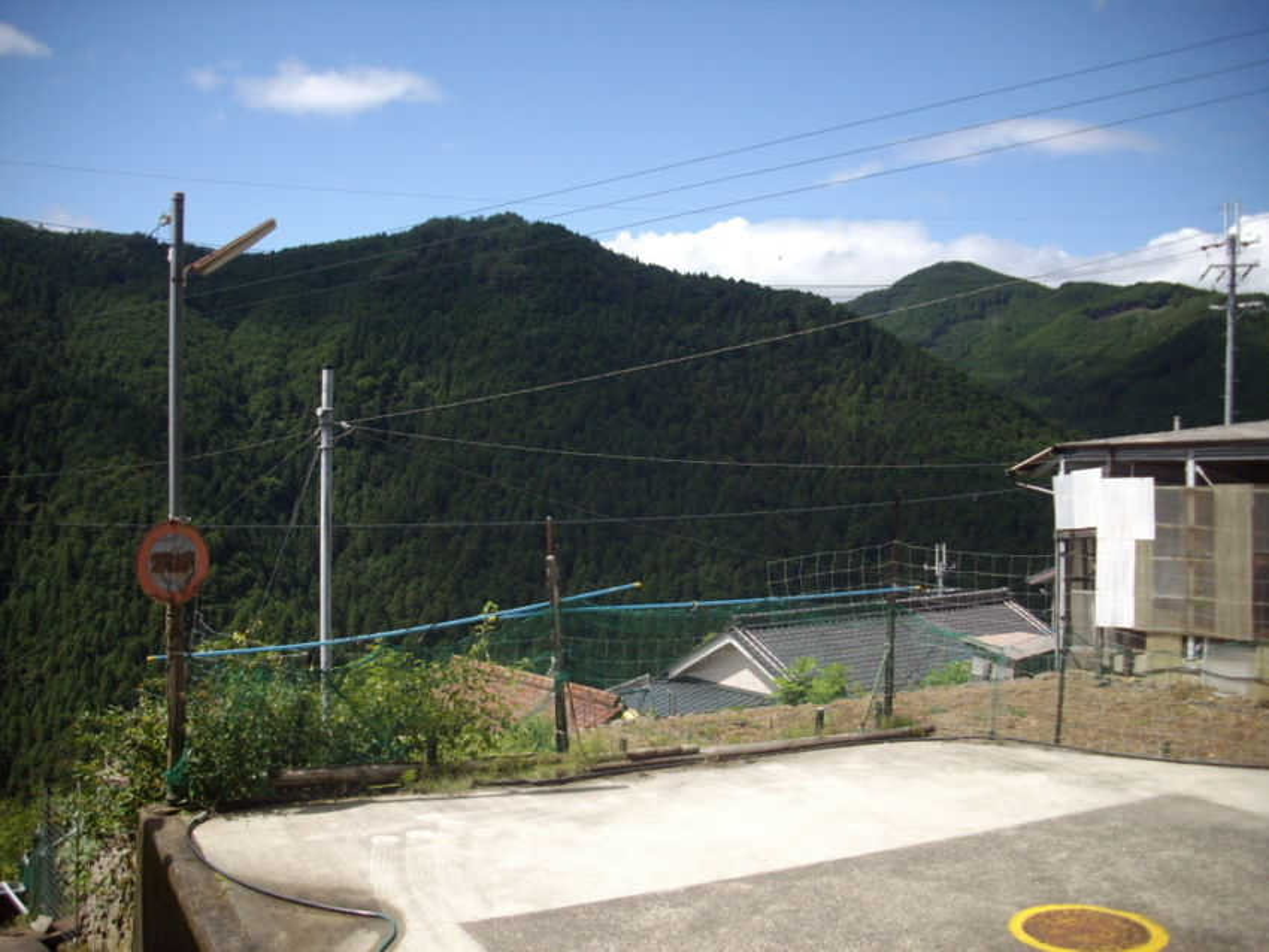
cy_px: 476
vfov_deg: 38.7
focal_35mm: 37
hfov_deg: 50.1
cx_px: 634
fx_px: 1357
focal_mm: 6.2
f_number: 5.6
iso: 80
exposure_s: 1/250
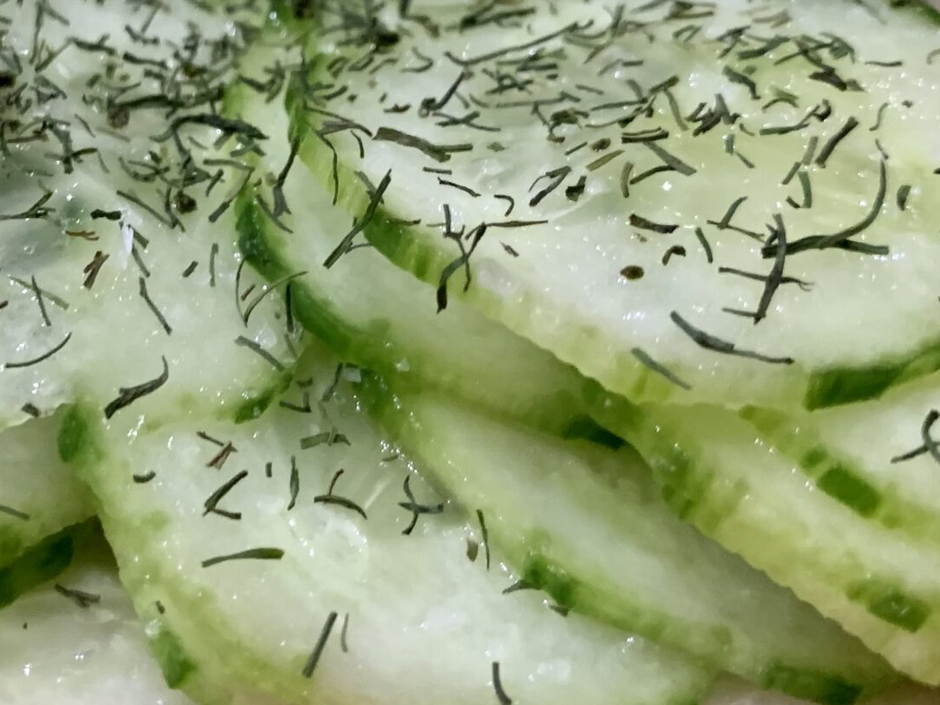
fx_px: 1656
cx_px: 182
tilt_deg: -47.6
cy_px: 67
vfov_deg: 23.4
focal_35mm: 61
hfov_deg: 30.9
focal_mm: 4.25
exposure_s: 1/50
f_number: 1.8
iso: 200
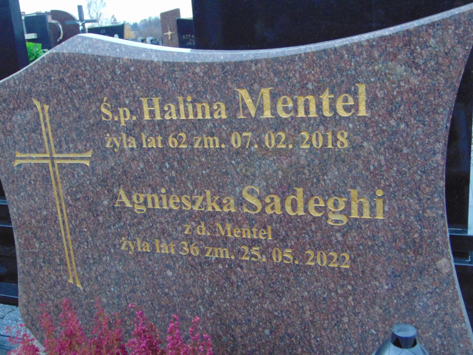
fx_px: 533
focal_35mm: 39
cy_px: 178
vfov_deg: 36.8
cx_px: 236
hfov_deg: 47.9
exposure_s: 1/13
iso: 400
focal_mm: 6.9
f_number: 3.3
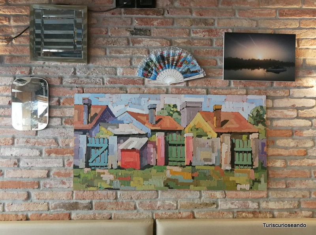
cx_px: 158
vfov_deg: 51.2
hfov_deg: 65.4
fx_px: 246
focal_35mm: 27
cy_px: 118
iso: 250
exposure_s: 1/33.3
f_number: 2.2
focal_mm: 3.95
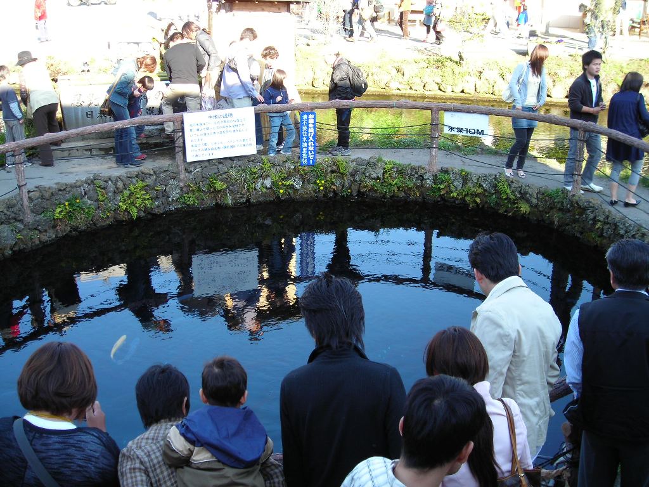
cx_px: 324
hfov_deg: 49.0
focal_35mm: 38
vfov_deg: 37.7
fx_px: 712
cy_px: 244
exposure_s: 1/62.6
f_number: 3.2
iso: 50
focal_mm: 6.3
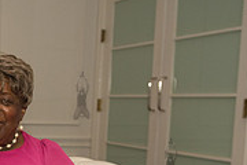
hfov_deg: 21.3
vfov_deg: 16.0
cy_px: 162
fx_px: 576
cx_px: -96
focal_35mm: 84
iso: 1600
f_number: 4
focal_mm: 26
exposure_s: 1/500
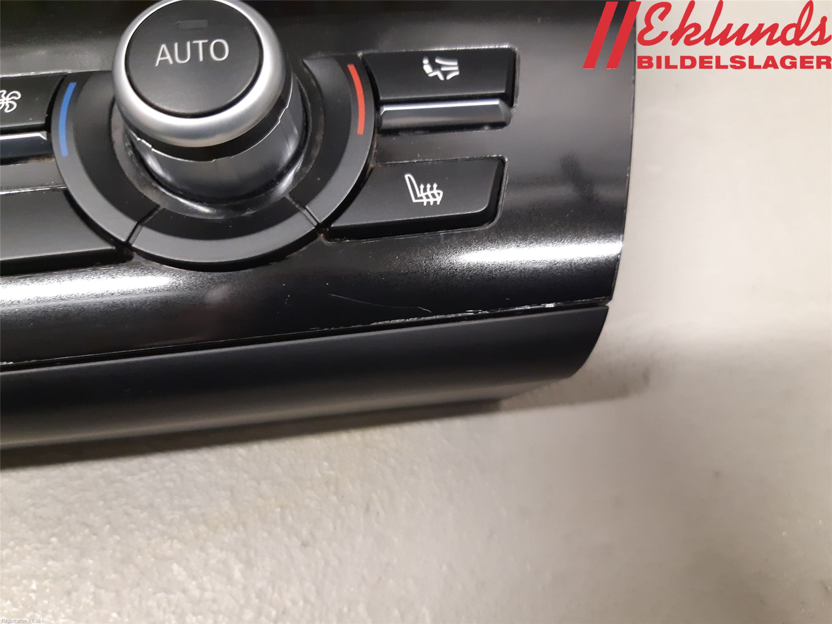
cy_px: 312
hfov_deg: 67.3
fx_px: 625
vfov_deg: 53.1
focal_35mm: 26
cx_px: 416
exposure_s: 1/50
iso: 250
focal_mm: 3.93
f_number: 1.7
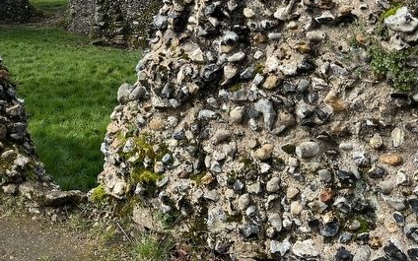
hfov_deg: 36.9
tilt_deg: -0.9
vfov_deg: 23.5
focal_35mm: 52
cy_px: -18
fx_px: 592
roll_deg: +0.1
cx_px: 59
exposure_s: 1/1279
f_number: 1.6
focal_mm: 5.1
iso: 50
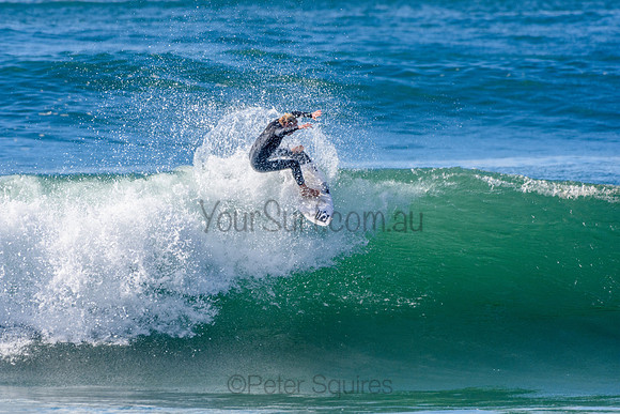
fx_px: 12919
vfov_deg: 1.8
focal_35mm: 750
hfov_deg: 2.7
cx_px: 310
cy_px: 207
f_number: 5.6
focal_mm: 500
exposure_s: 1/2000
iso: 320
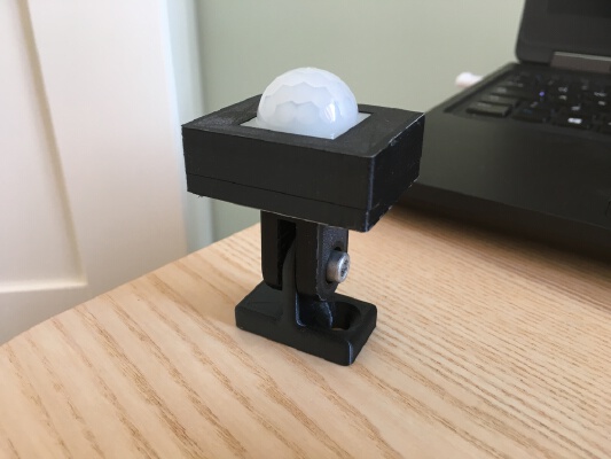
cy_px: 230
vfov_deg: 48.2
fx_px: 512
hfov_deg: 61.6
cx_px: 306
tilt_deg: -26.9
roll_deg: -0.1
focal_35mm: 29
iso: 80
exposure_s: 1/33
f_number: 2.2
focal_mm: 4.15
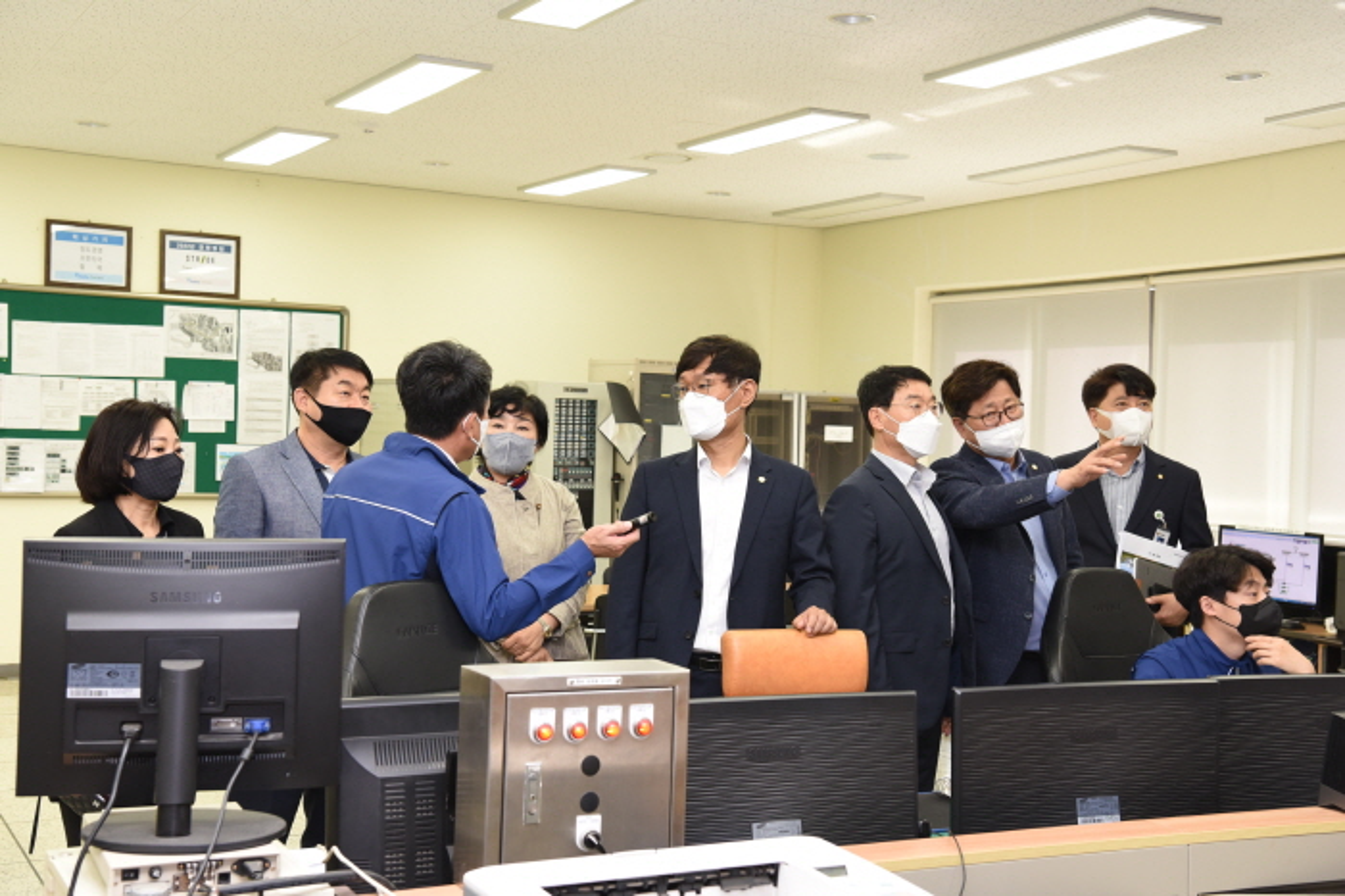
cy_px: 448
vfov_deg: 28.0
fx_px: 1792
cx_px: 672
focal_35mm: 48
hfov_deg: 41.1
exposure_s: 1/60
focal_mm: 48
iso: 1250
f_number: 8
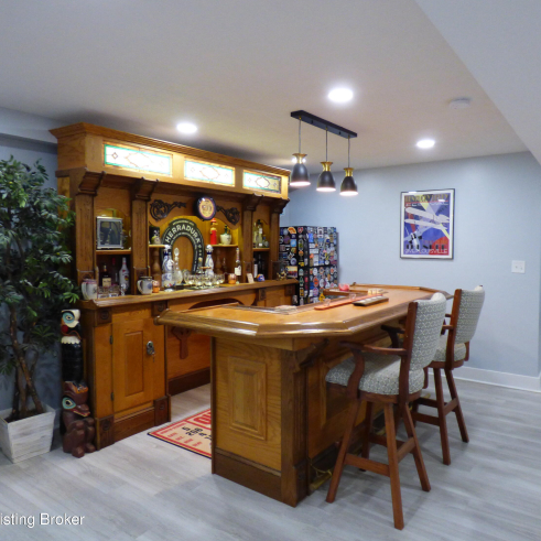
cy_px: 269
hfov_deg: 64.8
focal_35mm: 24
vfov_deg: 65.0
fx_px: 424
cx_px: 307
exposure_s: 1/60
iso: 400
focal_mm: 3.58
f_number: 2.8
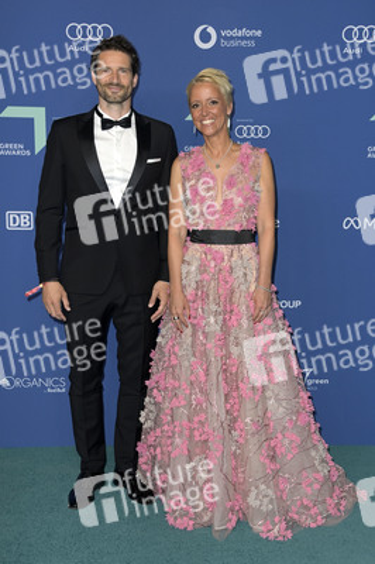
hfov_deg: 26.9
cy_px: 282
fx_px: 783
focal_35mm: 50
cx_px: 188
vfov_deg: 39.6
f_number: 5.6
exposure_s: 1/250
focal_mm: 50
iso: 800
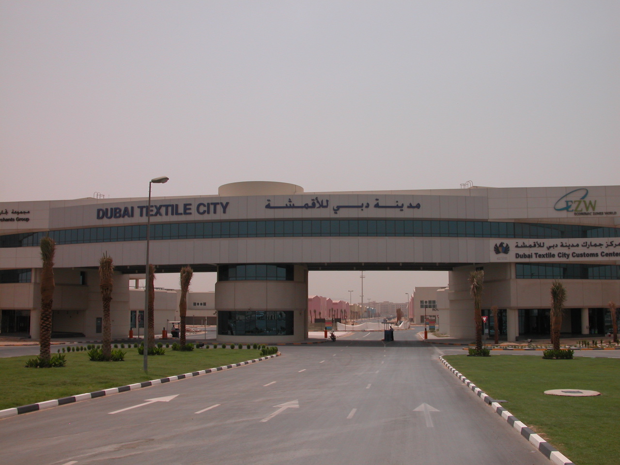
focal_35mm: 36
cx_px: 310
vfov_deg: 39.7
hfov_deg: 51.4
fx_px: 645
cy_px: 232
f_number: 8
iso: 100
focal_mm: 9.2
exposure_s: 1/540
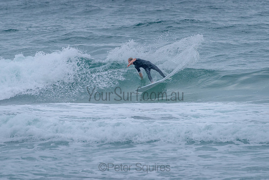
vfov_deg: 2.2
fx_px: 4580
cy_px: 70
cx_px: 135
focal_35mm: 613
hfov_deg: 3.4
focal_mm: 500
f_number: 5.6
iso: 1100
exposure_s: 1/2000
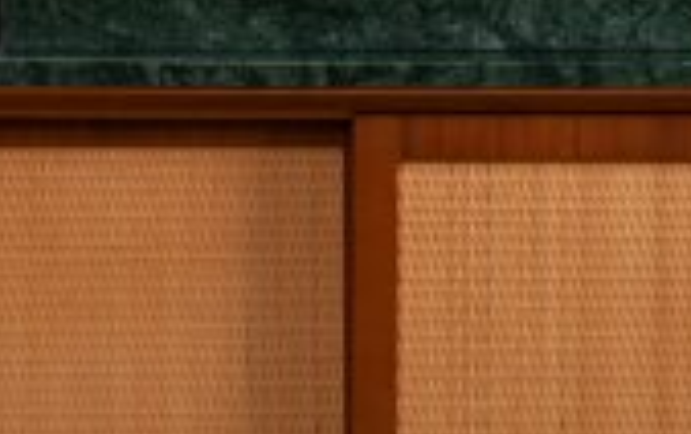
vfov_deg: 8.1
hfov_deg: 13.8
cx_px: 323
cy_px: -553
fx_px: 2865
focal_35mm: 152
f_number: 16
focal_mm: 42
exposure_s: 1/15
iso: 125
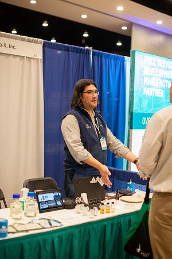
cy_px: 130
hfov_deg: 27.0
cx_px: 86
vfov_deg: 39.6
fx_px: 358
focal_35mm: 50
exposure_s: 1/200
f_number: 2
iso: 1600
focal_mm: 50
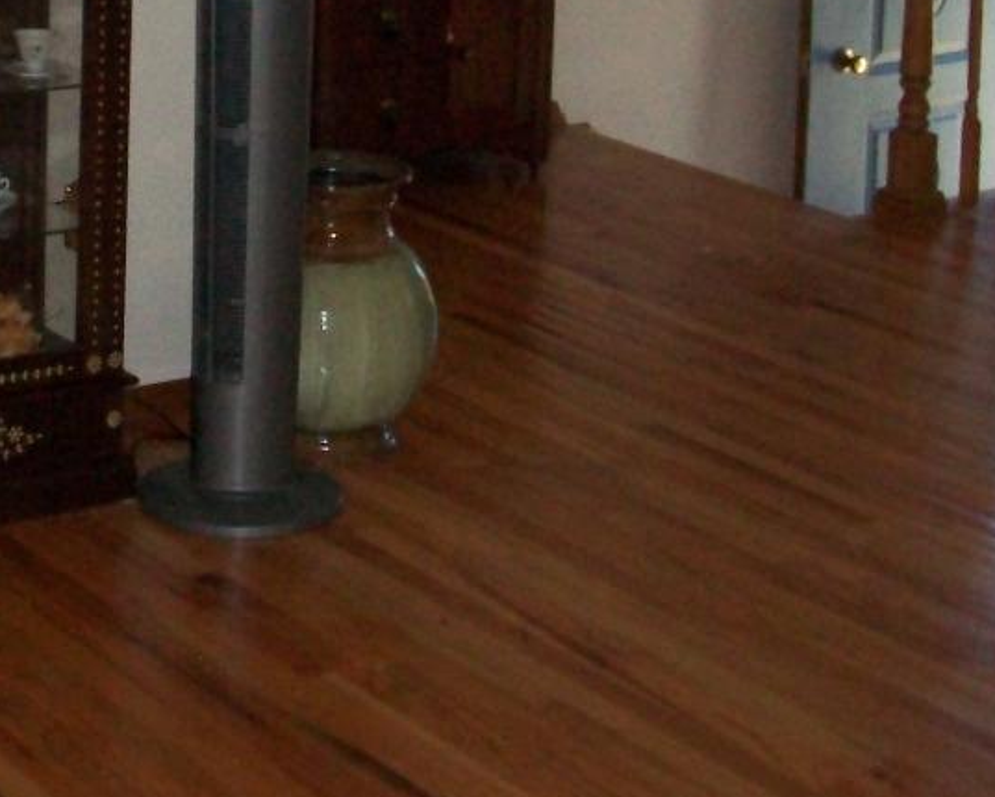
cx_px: 113
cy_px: -117
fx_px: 2622
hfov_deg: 21.1
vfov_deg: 16.7
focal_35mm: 89
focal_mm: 5.7
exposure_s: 1/125
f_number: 2.8
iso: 200
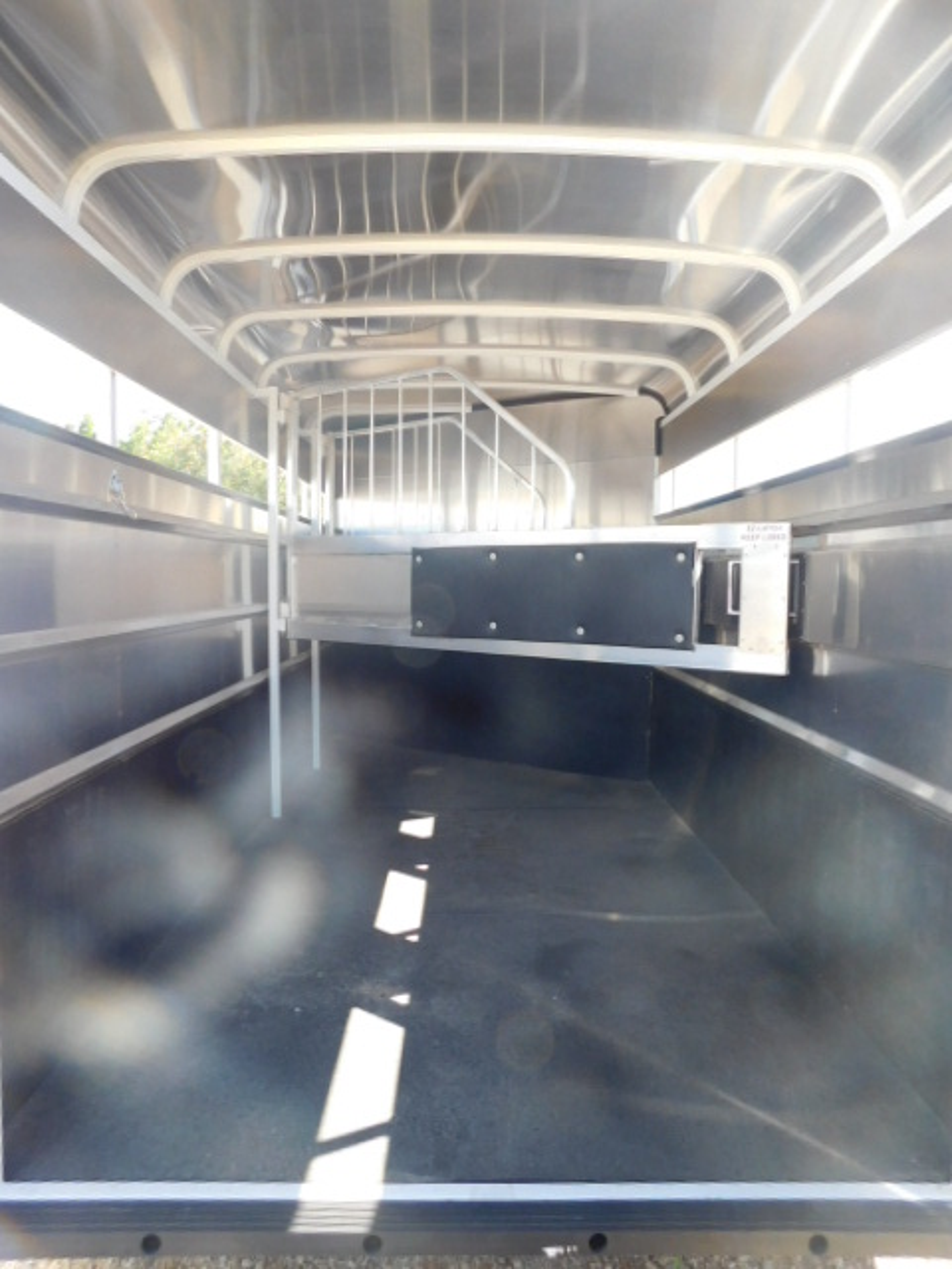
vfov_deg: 73.9
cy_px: 634
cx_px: 476
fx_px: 843
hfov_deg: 58.9
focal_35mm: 23
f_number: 3
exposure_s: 1/200
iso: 125
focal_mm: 4
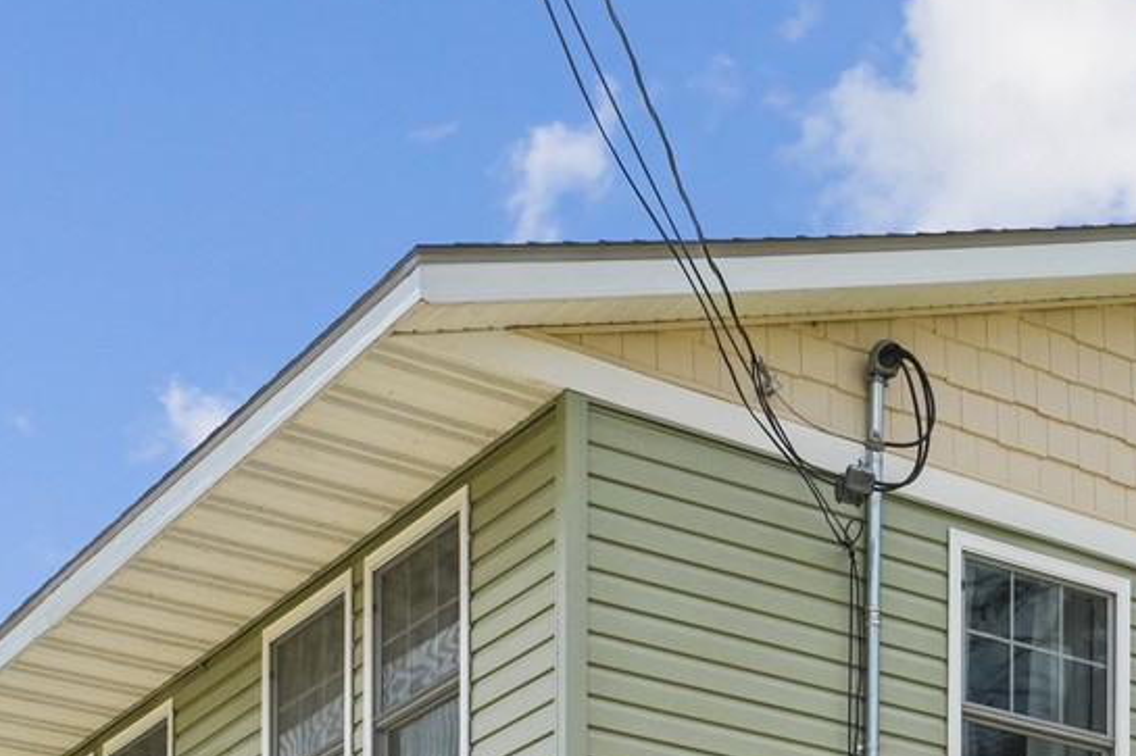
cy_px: 1115
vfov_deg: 15.6
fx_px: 2555
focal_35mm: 81
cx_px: 997
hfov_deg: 24.4
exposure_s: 1/31
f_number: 9
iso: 400
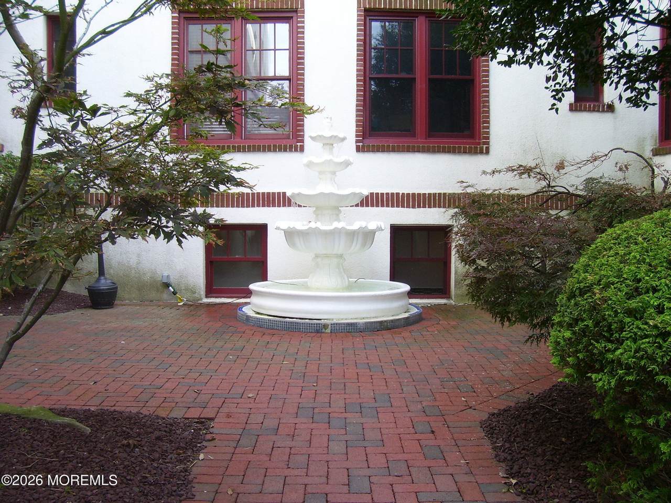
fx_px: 659
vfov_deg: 41.8
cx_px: 336
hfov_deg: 54.0
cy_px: 252
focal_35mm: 34
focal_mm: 5.6
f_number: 2.7
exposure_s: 1/125
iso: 80
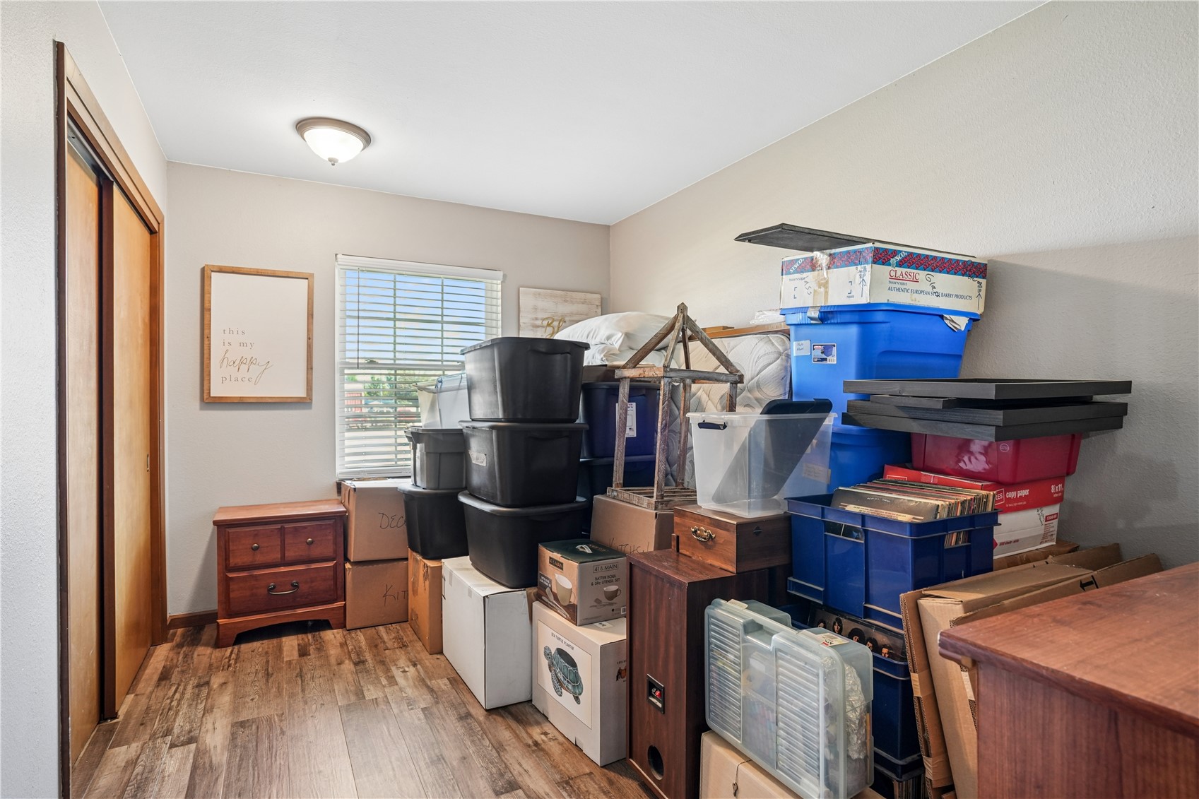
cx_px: 600
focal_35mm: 18
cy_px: 400
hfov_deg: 90.0
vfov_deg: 67.4
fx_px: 599
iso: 800
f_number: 8
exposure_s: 1/8
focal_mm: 18
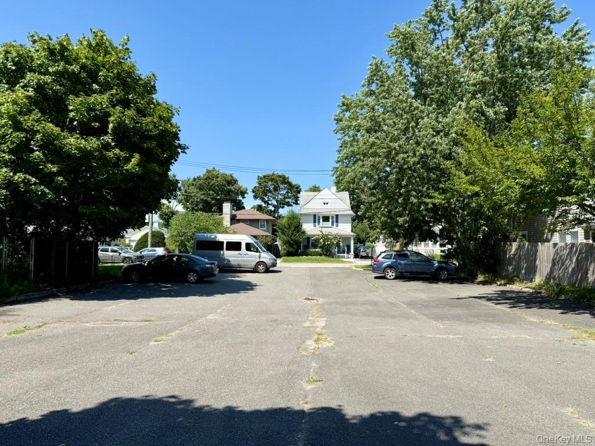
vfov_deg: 56.8
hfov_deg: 71.6
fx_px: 413
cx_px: 298
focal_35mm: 24
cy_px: 223
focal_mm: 6.76
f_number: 1.78
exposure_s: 1/3279
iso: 80
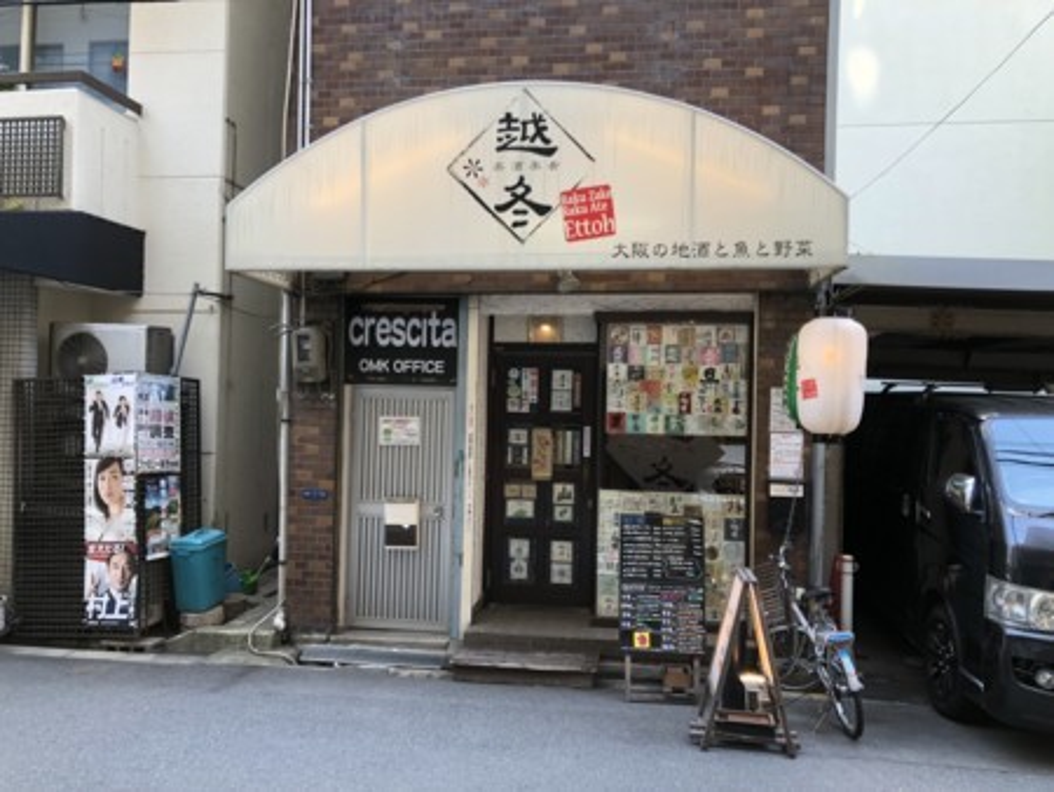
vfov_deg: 49.8
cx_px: 527
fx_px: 853
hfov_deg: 63.4
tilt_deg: +1.0
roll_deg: -1.3
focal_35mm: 28
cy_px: 396
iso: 50
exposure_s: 1/120
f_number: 1.8
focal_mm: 4
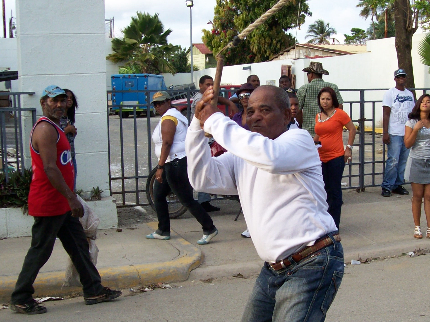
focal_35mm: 54
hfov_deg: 35.3
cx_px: 280
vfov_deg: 27.0
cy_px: 183
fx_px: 671
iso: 80
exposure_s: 1/365
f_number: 2.7
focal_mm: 6
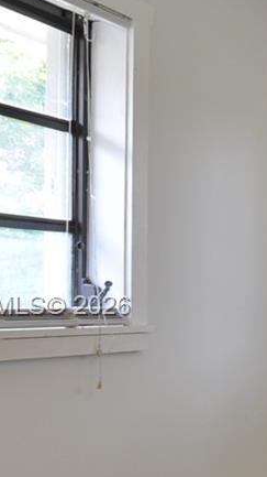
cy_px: 307
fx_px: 731
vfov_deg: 35.8
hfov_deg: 13.7
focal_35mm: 58
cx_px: 667
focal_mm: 10
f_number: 8
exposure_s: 1/13
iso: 400
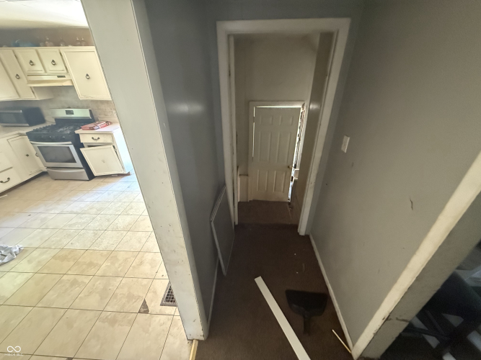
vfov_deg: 85.7
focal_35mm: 14
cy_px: 180
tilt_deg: -27.3
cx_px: 240
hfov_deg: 102.1
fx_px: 194
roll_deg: +1.6
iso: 1600
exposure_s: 1/50
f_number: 2.2
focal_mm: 2.22
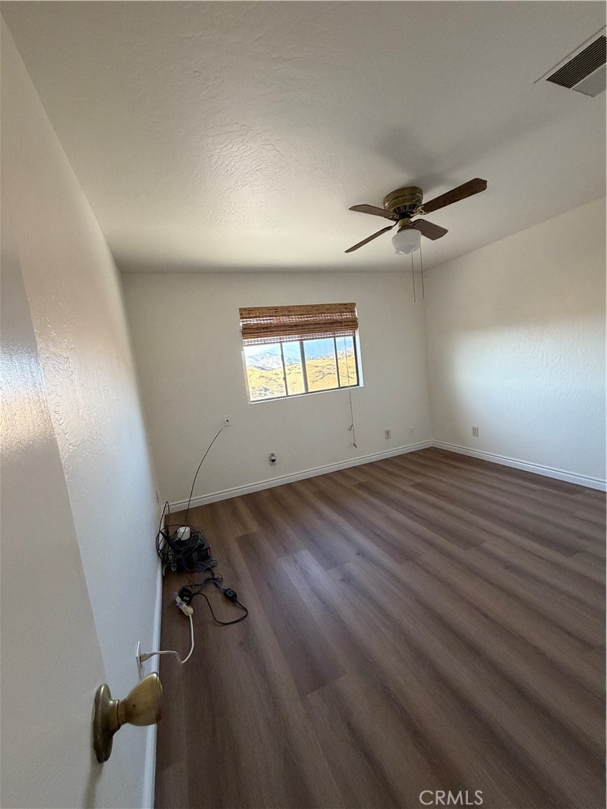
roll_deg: +6.8
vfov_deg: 102.1
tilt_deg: -6.3
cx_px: 304
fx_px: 327
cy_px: 404
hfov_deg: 85.7
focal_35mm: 14
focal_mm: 2.22
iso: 320
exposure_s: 1/121
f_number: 2.2
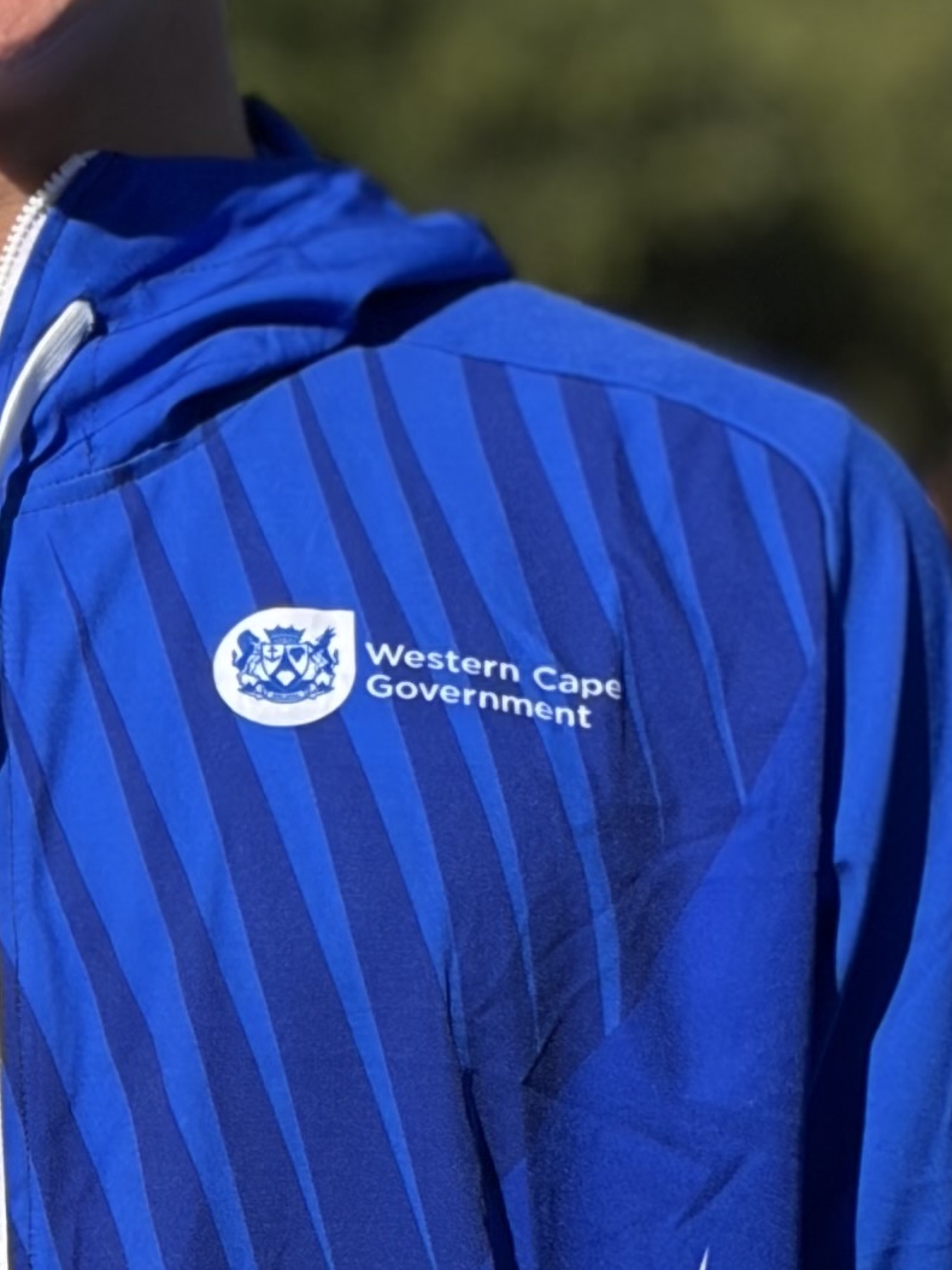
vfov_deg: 9.9
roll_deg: -0.2
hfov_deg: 7.3
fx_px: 7300
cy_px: 863
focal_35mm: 199
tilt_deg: +0.6
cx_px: -768
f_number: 1.6
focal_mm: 5.96
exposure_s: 1/3125
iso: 40
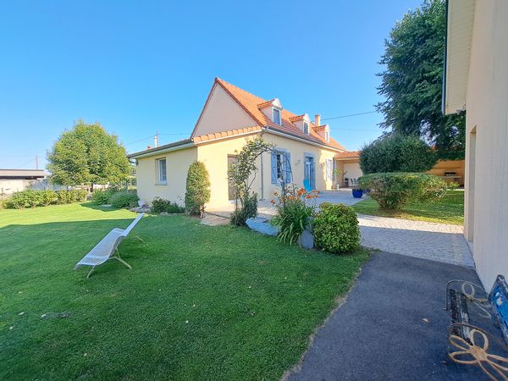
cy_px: 190
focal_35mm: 13
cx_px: 254
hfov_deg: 106.2
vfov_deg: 89.9
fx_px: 191
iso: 50
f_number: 2.2
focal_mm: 1.74
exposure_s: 1/426
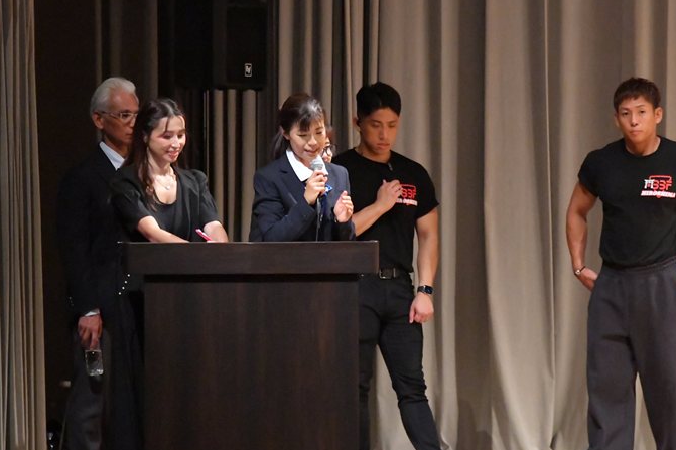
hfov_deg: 6.3
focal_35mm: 329
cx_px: 383
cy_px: 217
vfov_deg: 4.2
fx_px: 6176
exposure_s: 1/400
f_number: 5.6
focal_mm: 190
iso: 16000
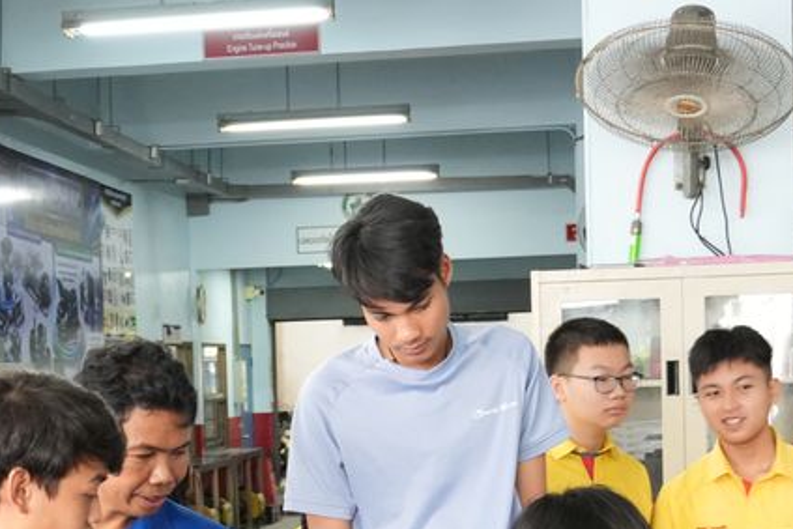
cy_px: 502
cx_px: 230
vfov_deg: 14.7
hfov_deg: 22.0
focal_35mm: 92
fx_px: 2027
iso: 2000
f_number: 4.5
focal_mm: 26
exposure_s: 1/60
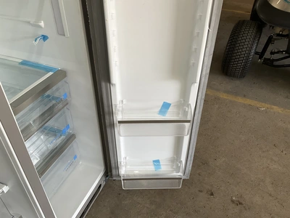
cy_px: 109
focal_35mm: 29
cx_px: 145
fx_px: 243
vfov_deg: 48.2
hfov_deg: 61.7
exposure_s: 1/120
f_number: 1.8
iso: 64
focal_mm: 3
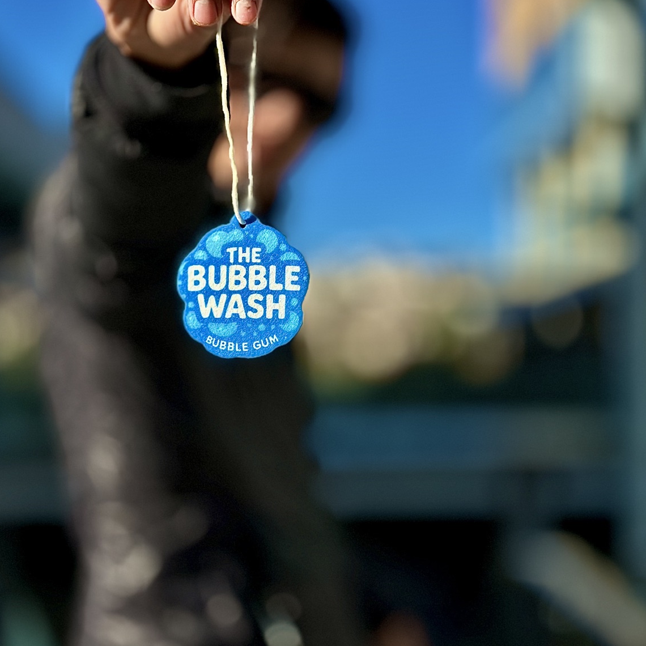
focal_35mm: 67
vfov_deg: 25.7
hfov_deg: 25.7
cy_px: 377
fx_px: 1415
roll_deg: +0.0
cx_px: 330
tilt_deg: -3.2
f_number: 1.78
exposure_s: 1/10870
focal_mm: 6.86
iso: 100
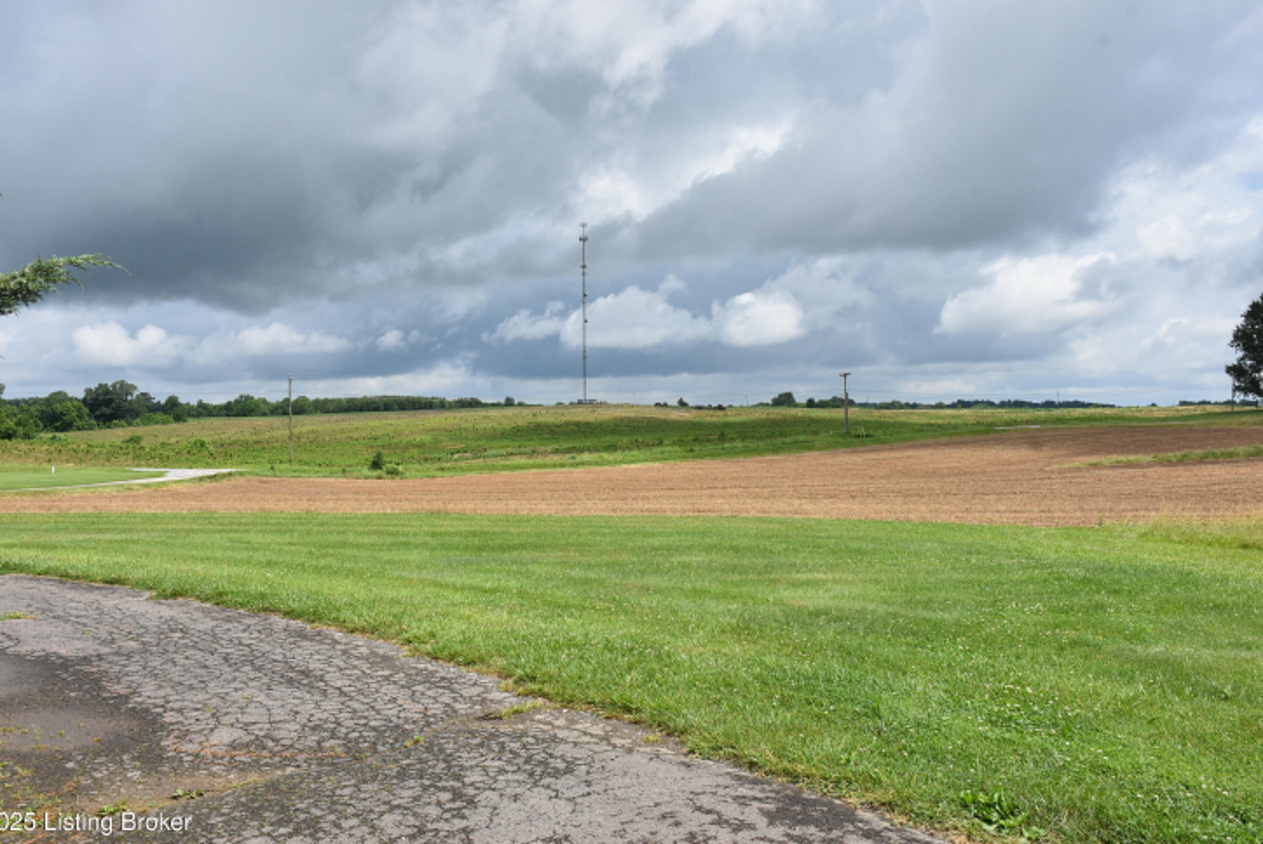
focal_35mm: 31
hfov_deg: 60.2
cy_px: 425
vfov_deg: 42.4
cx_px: 614
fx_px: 1088
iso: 250
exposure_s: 1/400
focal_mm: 20
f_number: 10
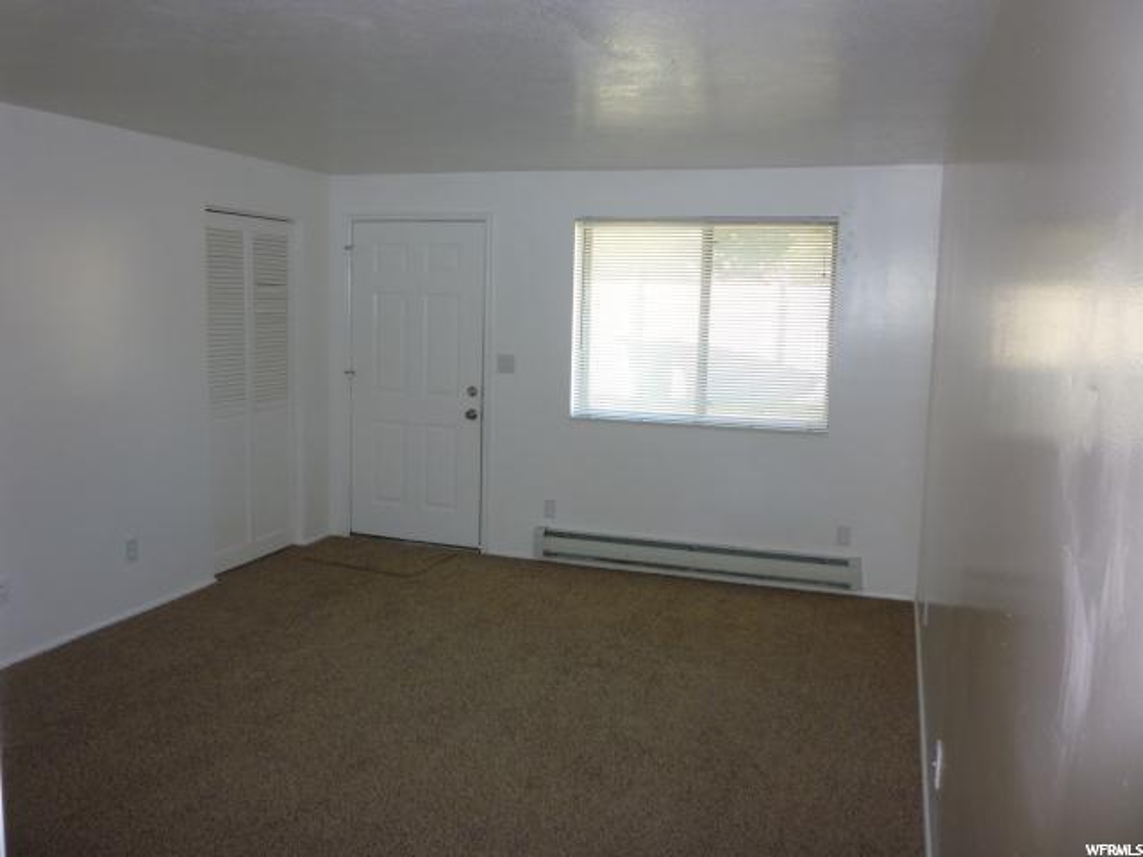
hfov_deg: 61.7
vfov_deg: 48.2
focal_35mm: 29
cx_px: 572
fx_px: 958
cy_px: 428
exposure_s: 1/30
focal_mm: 5.2
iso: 160
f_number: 3.3
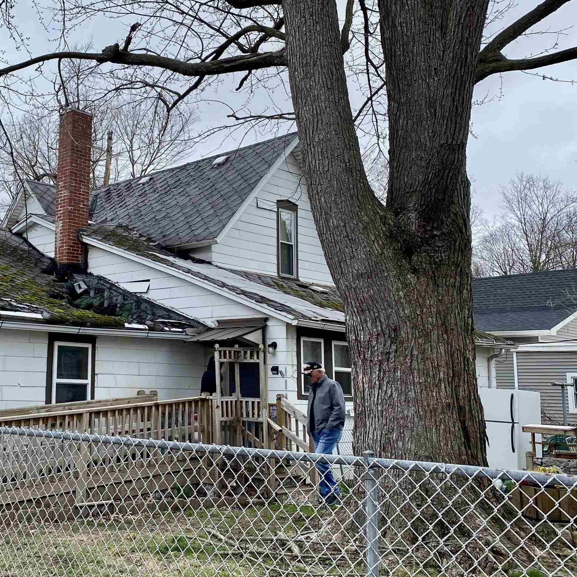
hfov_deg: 37.4
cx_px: 97
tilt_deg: +9.7
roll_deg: -0.6
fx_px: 811
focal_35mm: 43
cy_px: 254
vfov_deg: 39.1
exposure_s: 1/1182
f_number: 1.8
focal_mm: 4.25
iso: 32
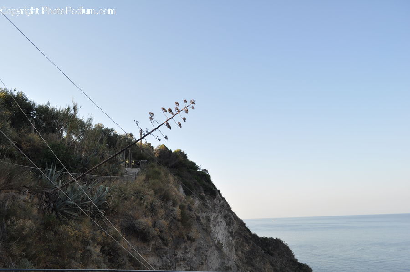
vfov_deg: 47.8
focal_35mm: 27
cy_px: 136
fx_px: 307
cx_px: 205
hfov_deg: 67.5
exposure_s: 1/200
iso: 200
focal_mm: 18
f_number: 7.1
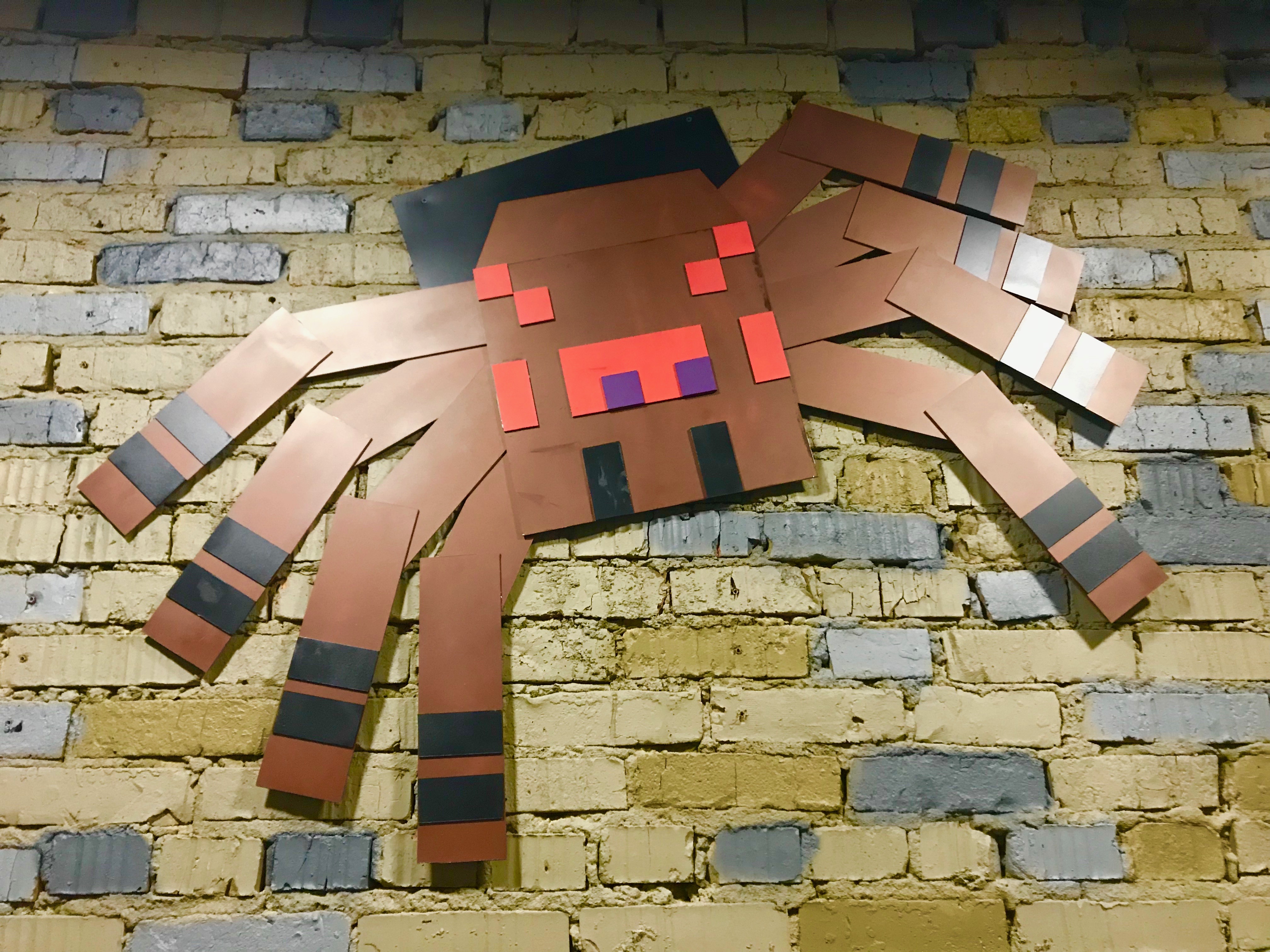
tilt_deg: +17.7
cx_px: 635
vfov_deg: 49.7
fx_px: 1027
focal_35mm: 28
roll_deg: -0.1
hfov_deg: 63.4
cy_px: 476
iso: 80
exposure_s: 1/8
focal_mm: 3.99
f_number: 1.8
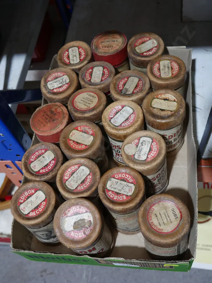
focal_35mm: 42
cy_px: 142
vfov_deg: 44.8
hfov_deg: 34.4
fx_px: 343
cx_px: 106
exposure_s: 1/60
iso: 500
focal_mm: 21
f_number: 4.6
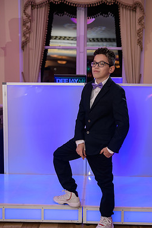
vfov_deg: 37.5
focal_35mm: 53
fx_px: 335
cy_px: 125
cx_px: 86
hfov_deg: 25.5
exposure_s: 1/125
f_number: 3.2
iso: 500
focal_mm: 45
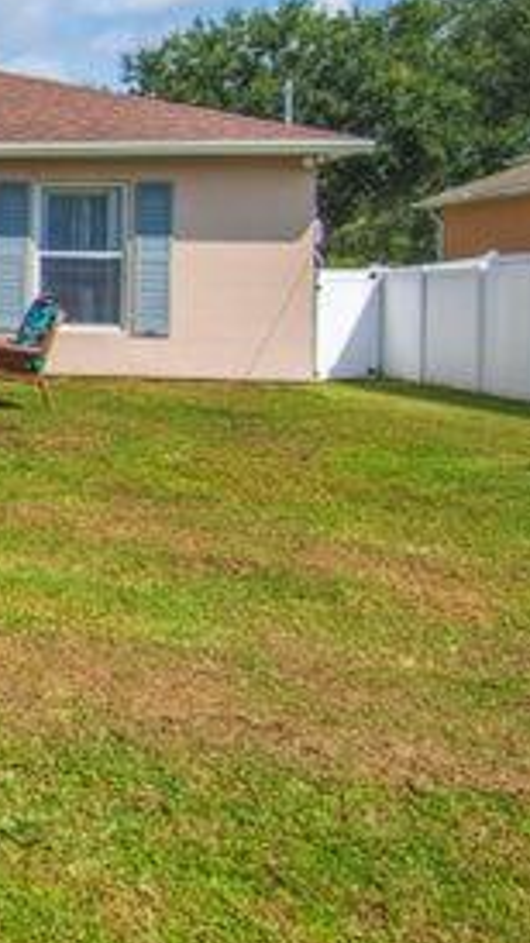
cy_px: 282
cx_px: -410
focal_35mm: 66
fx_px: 1650
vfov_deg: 31.5
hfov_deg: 15.7
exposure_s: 1/500
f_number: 8
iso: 220
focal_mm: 16
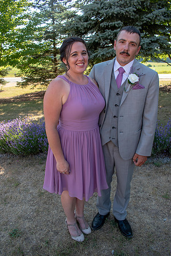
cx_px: 86
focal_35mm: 27
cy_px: 128
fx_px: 192
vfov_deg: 67.4
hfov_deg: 47.9
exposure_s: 1/200
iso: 400
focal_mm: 18
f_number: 7.1
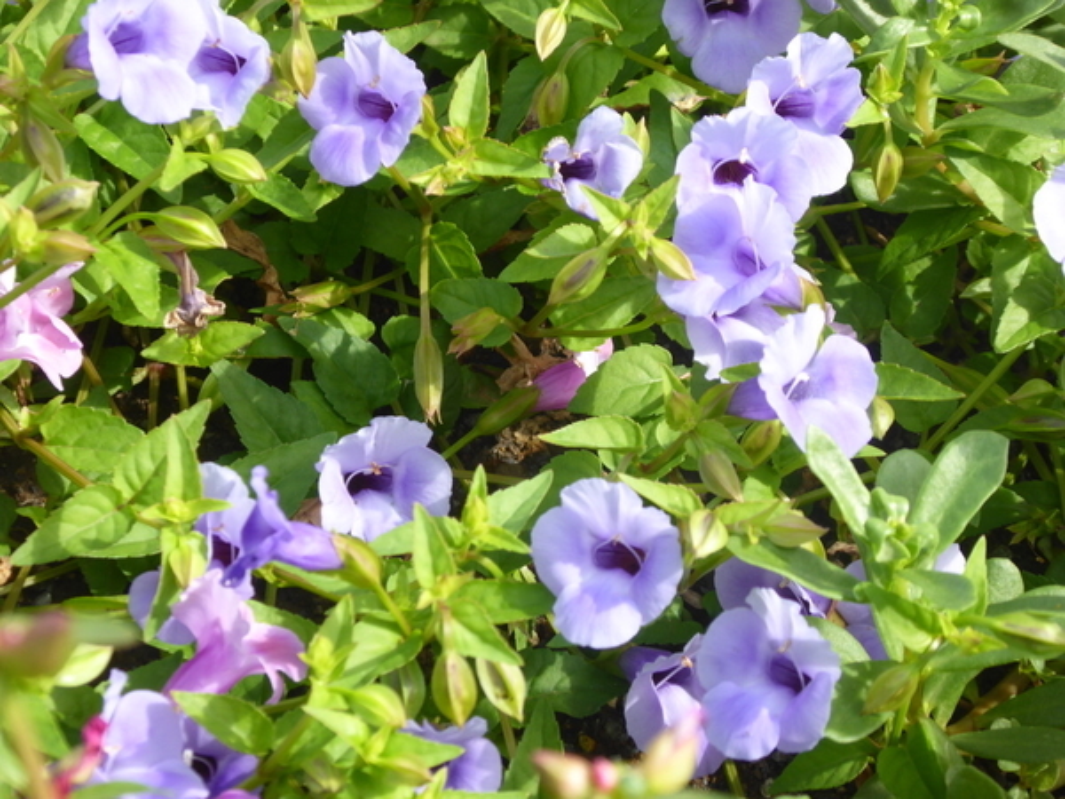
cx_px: 532
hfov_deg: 14.6
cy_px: 400
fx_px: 4153
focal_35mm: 135
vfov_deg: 11.0
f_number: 5.3
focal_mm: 24.2
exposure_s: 1/80
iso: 100
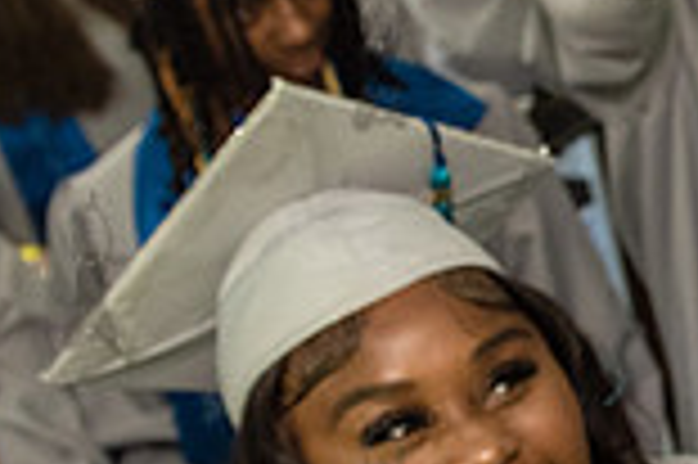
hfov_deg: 20.3
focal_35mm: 90
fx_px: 1743
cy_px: 268
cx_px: 959
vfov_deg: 15.2
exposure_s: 1/800
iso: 2500
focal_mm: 24
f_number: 4
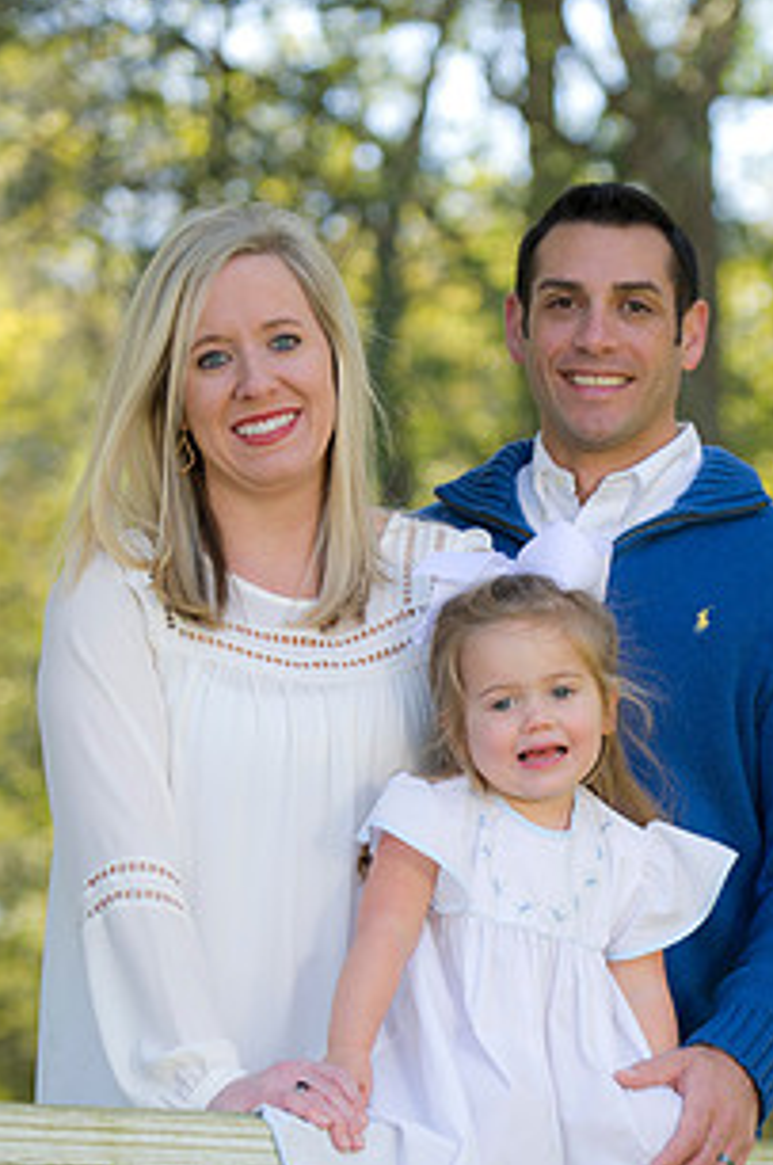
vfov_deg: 13.9
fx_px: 4750
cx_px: 501
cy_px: 830
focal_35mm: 147
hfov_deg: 9.3
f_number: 3.5
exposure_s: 1/200
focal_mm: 100
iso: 200
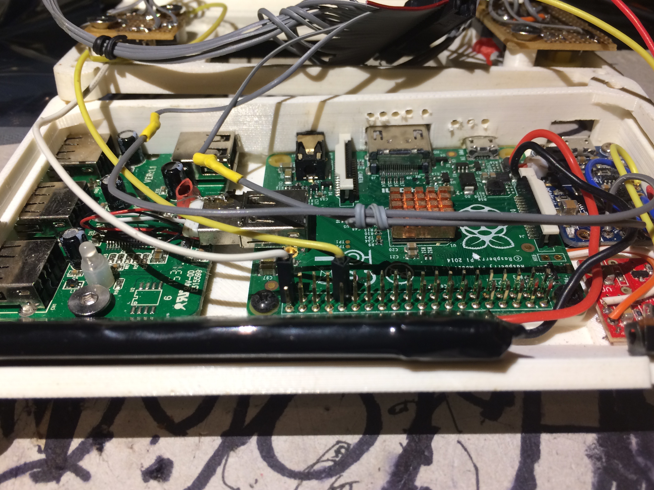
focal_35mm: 30
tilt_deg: -45.5
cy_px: 252
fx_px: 567
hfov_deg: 60.0
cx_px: 327
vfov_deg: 46.8
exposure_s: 1/30
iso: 64
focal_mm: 4.15
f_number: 2.2
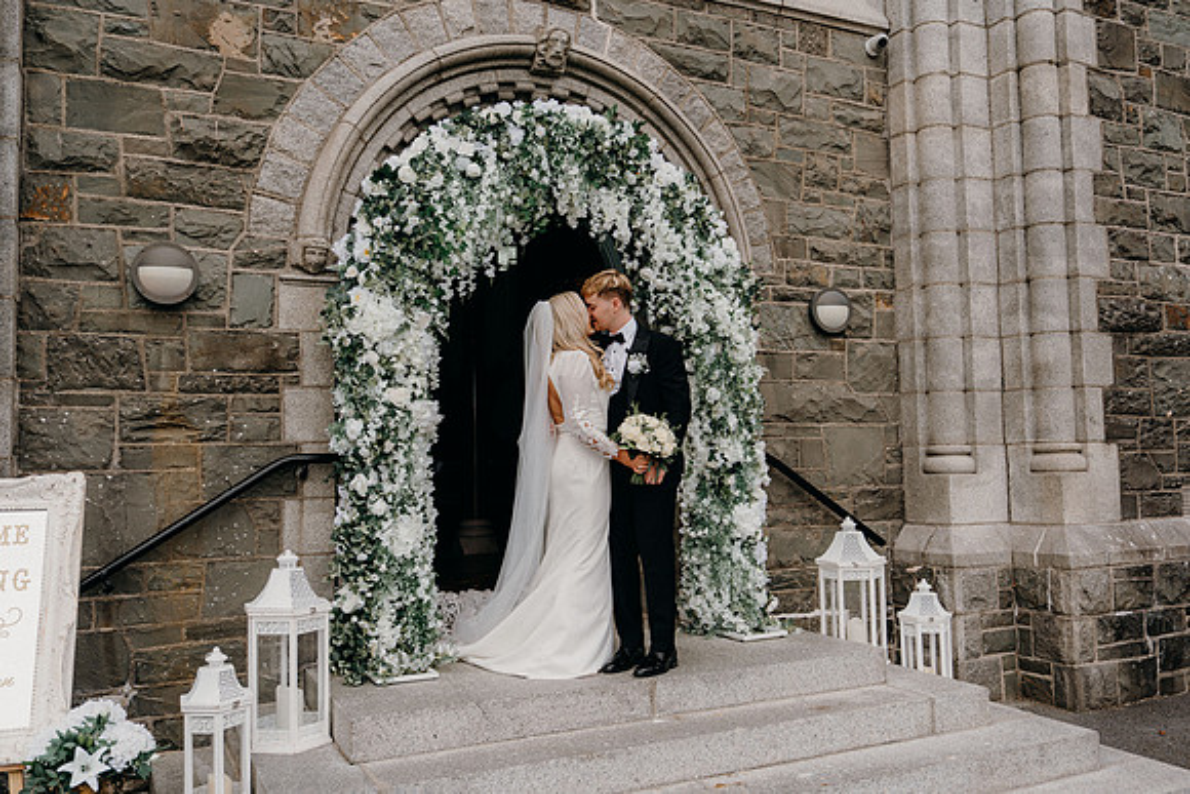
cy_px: 397
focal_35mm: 30
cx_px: 595
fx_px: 992
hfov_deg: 61.9
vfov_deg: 43.6
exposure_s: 1/250
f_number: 3.5
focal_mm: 30
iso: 125
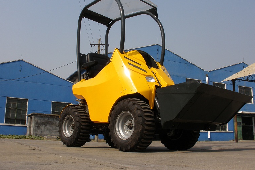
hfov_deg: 49.6
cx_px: 131
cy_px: 76
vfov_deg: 34.1
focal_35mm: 39
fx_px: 276
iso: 64
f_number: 5.6
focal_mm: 6.3
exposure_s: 1/400
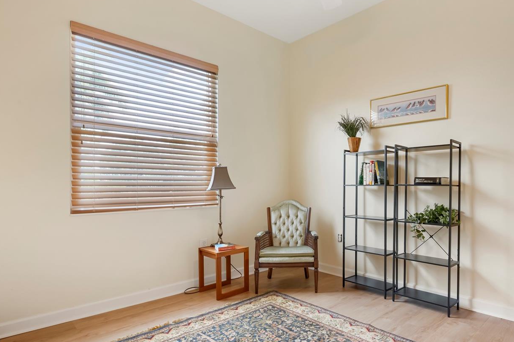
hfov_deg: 78.6
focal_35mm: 22
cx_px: 308
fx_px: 309
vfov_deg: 57.9
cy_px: 184
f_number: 8
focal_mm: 16.5
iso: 320
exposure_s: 1/3
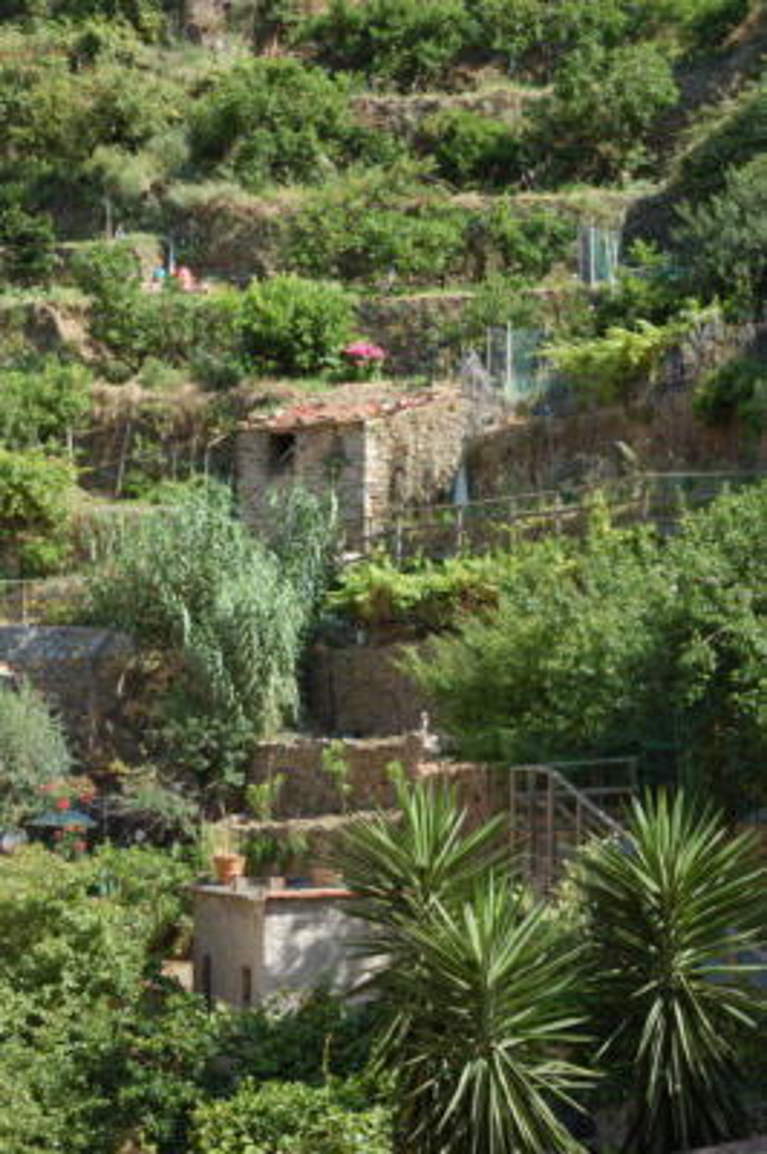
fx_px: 2977
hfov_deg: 14.7
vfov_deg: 21.9
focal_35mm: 93
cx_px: 384
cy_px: 577
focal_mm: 62
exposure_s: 1/20
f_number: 13
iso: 200
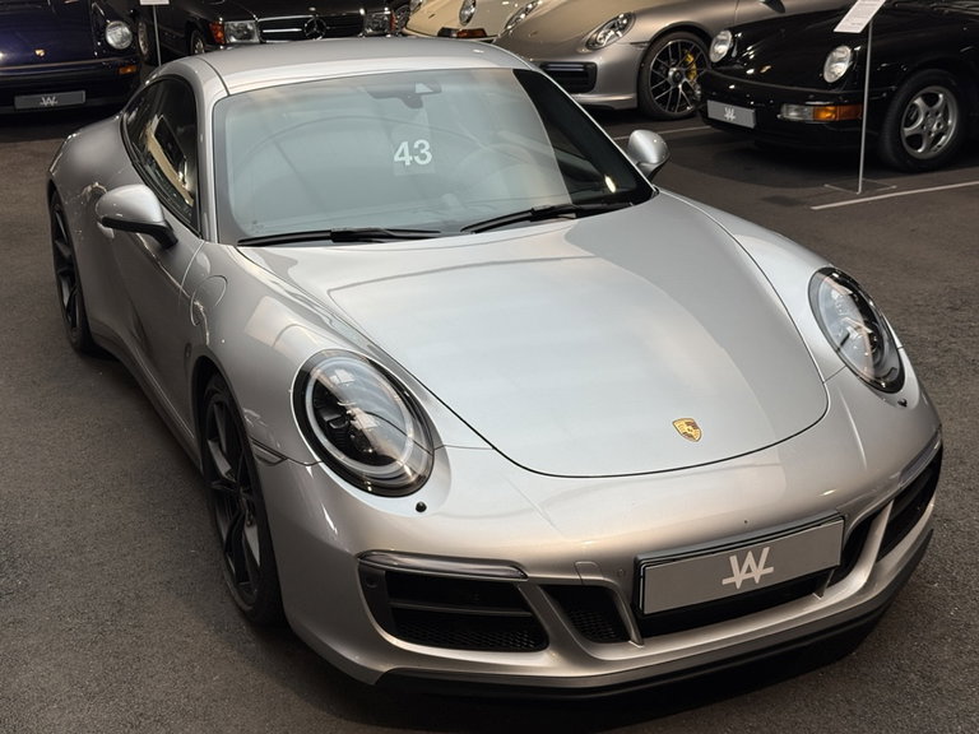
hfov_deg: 39.7
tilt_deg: -18.7
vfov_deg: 30.3
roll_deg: +1.7
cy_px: 367
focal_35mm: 48
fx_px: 1358
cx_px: 490
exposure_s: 1/100
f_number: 1.78
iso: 64
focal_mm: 6.76
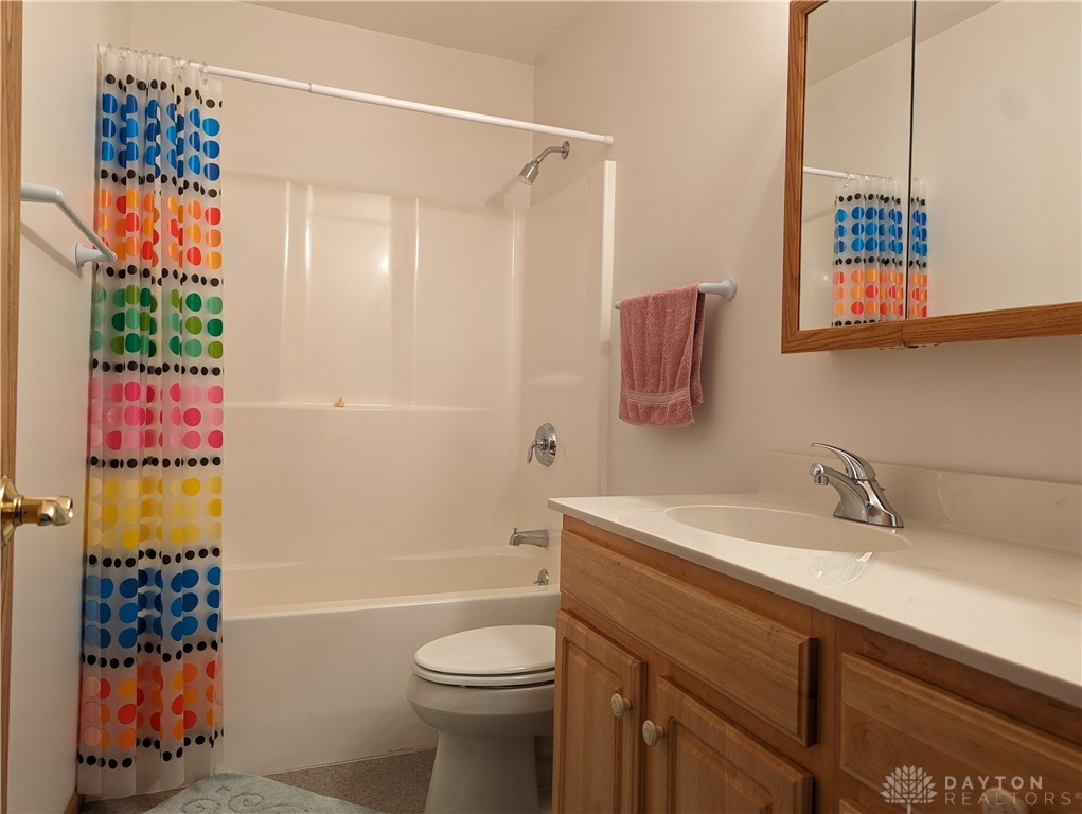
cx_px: 541
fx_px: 751
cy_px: 407
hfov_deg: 71.5
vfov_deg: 56.9
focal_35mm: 24
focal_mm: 6.81
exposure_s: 1/24
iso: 93
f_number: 1.85
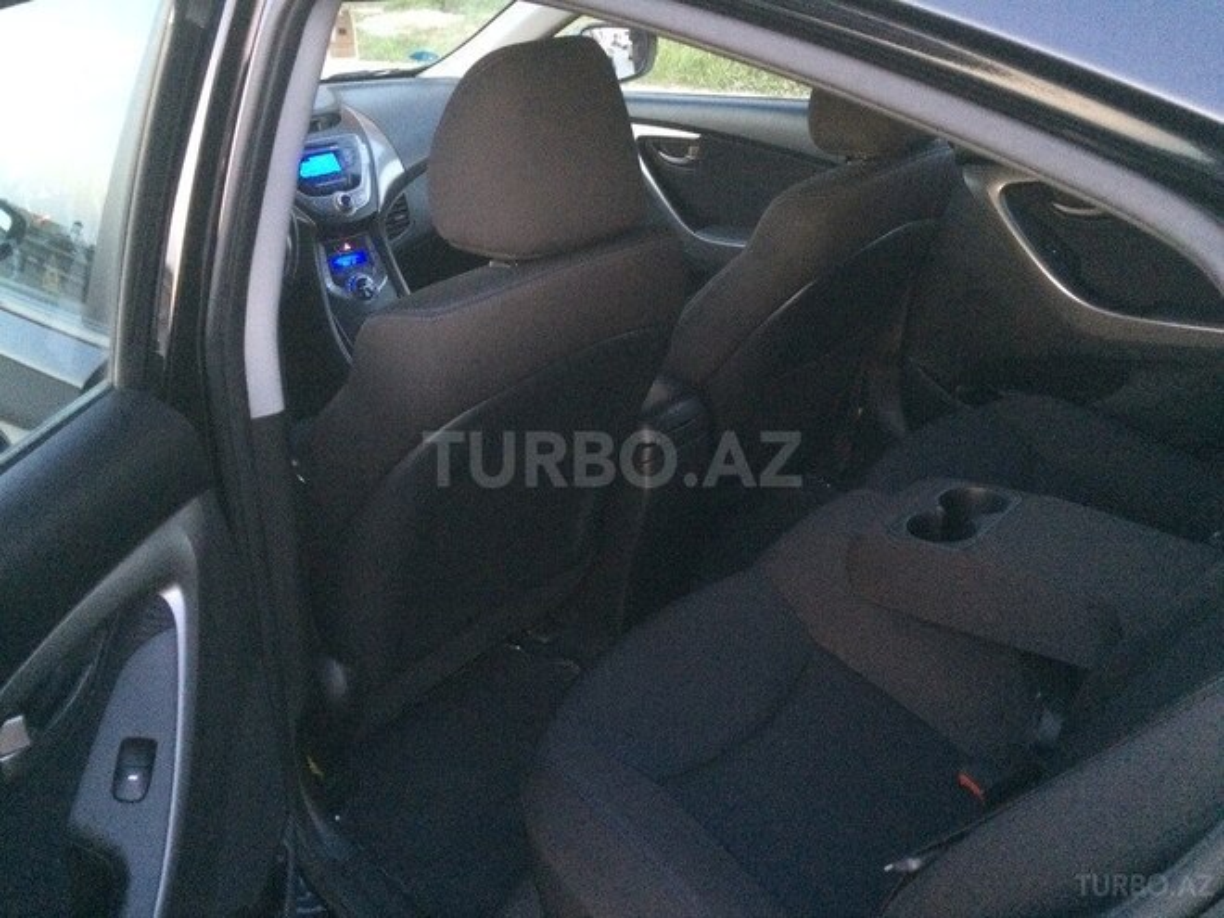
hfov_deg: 61.7
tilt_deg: -29.1
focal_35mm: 29
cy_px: 459
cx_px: 612
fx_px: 1025
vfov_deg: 48.2
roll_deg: +2.5
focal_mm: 4.15
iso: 500
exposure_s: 1/17
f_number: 2.2
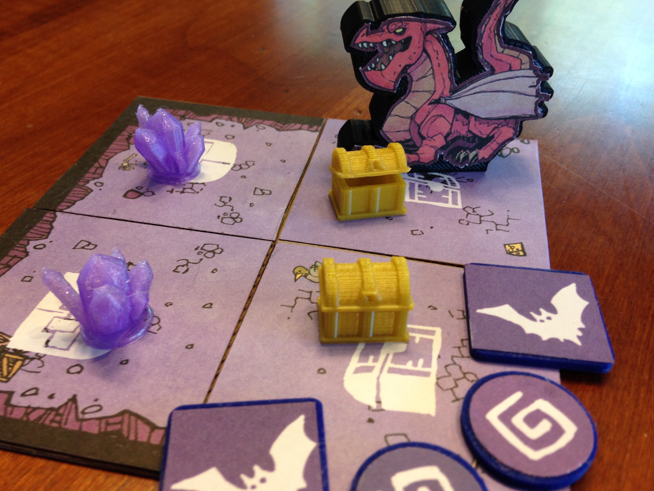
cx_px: 315
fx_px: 661
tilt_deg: -37.0
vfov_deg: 40.7
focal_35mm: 35
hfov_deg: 52.6
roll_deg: +0.8
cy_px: 239
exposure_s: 1/20
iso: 50
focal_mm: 4.12
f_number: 2.4
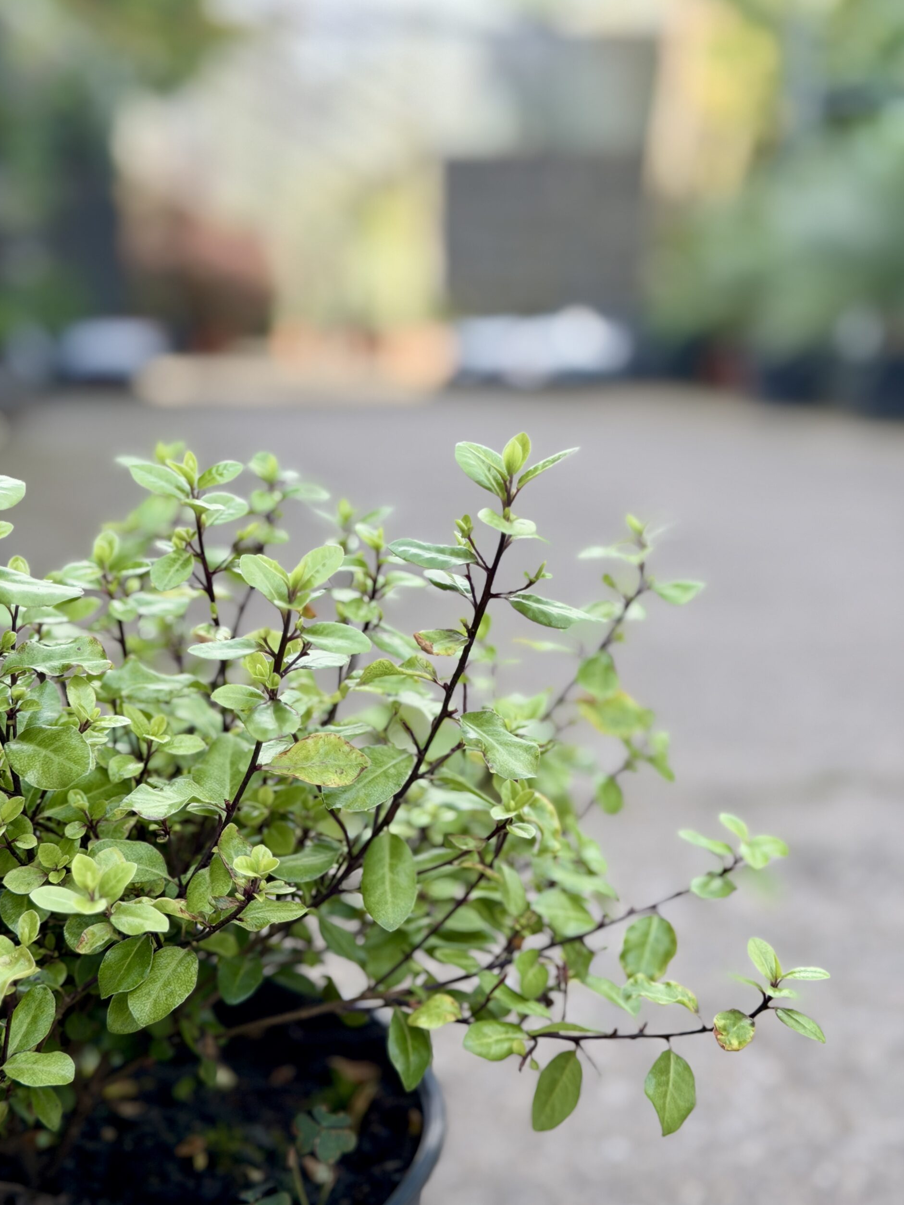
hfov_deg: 29.7
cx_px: 450
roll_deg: -0.7
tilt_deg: -9.1
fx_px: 1706
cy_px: 603
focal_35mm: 49
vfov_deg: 38.9
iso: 64
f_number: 1.78
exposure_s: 1/687
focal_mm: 6.76
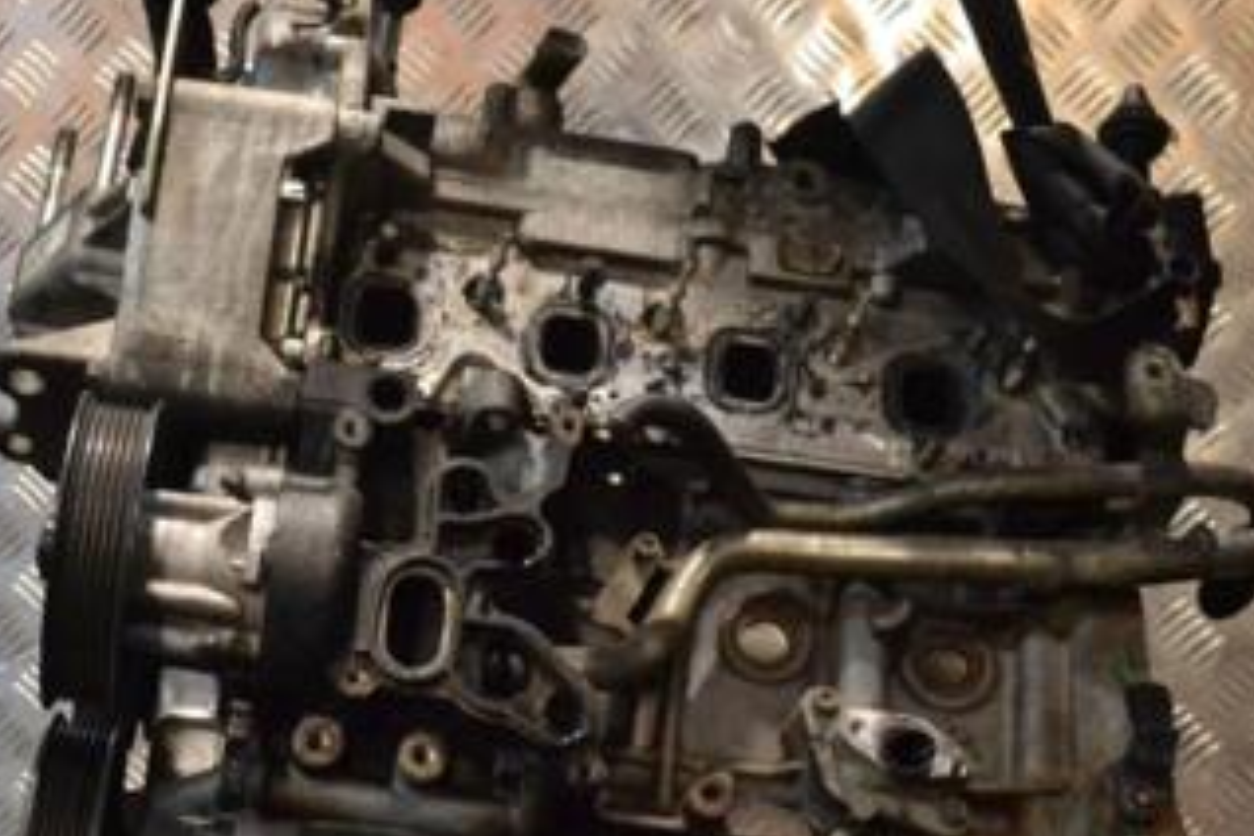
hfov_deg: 29.6
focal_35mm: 68
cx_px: 509
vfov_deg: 19.7
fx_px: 2368
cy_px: 714
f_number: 5.6
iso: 3200
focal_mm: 24
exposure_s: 1/125
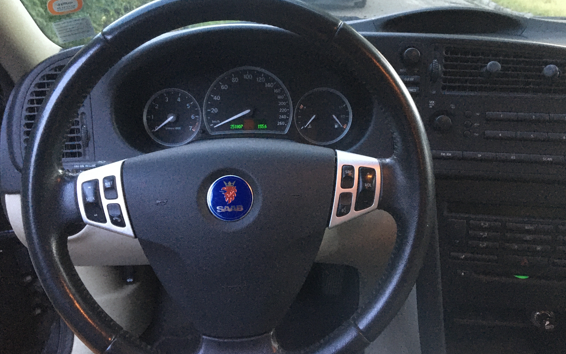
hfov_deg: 61.2
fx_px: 478
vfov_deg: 40.6
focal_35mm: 31
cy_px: 162
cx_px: 281
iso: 320
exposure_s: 1/17
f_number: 2.2
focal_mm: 4.15
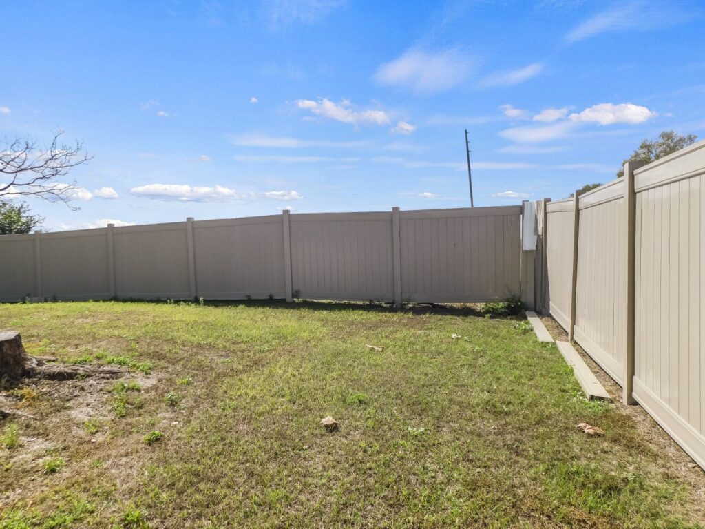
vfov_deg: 58.9
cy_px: 264
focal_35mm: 23
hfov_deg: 73.9
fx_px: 468
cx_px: 352
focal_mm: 4
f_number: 6
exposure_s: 1/400
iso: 125
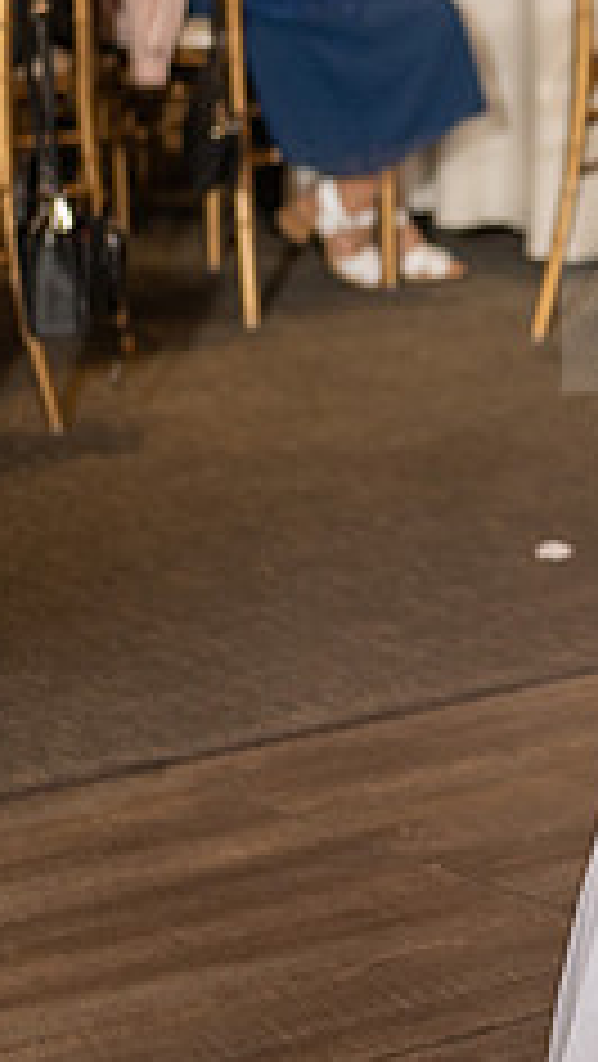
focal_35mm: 180
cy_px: 286
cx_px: 953
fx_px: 5067
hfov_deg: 6.6
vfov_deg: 11.9
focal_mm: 70
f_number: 3.5
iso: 800
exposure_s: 1/160
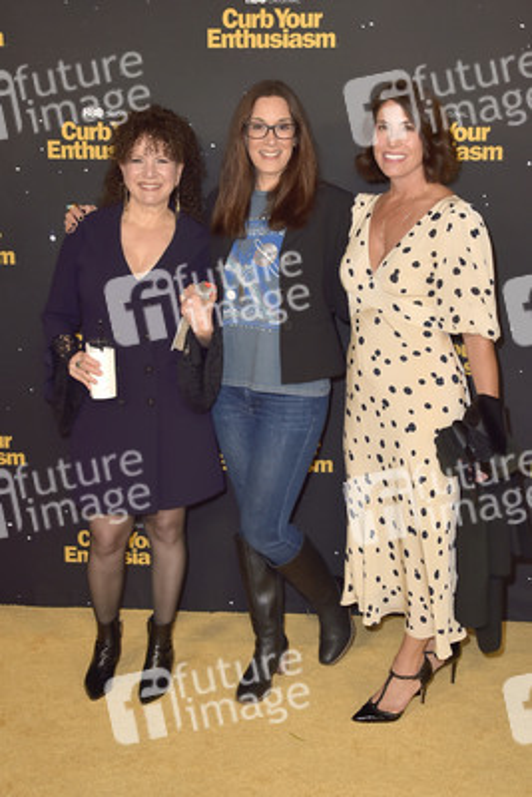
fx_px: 974
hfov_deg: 30.5
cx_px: 266
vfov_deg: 44.5
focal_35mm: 44
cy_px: 398
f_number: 7.1
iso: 320
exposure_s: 1/250
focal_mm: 44
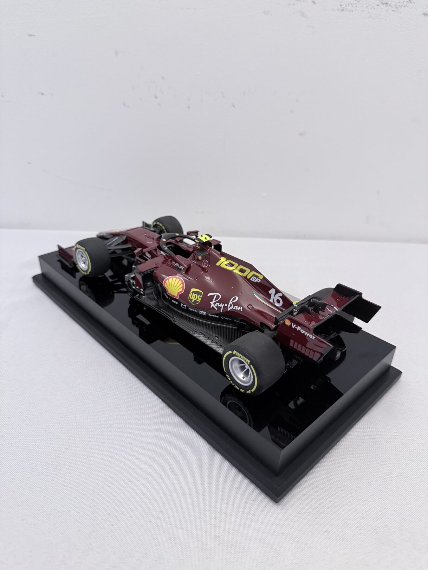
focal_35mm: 24
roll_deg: -2.1
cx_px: 214
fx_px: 396
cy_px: 285
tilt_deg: -30.9
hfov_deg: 56.8
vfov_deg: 71.6
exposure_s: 1/50
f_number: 1.78
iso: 320
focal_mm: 6.76
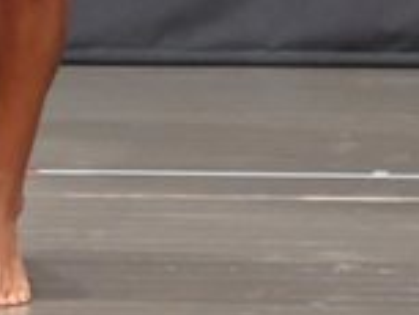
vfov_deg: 1.4
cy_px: -310
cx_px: -396
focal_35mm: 1057
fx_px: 12804
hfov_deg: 1.9
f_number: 5.6
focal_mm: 145
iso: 6400
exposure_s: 1/400
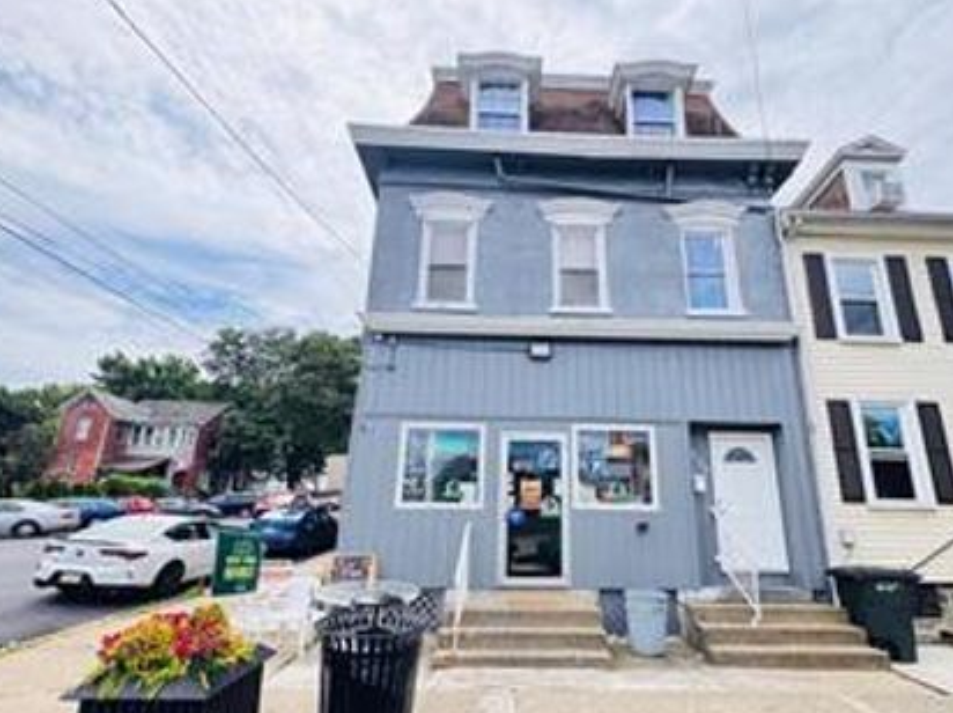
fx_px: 467
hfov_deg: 90.8
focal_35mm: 17
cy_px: 414
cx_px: 525
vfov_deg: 74.1
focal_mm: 2.22
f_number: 2.2
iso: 40
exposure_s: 1/652
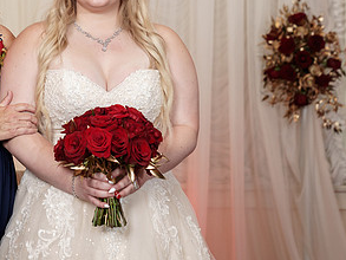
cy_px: 36
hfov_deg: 14.6
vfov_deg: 11.0
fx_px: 1340
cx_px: 50
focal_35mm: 134
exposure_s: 1/160
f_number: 4
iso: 2000
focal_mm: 70
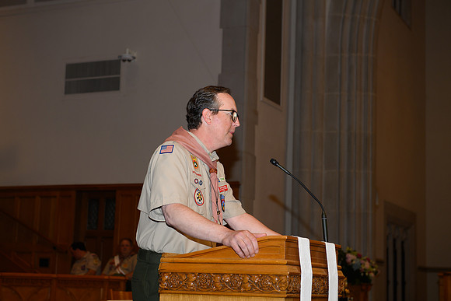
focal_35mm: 70
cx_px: 226
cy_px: 150
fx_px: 877
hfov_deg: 28.8
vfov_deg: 19.5
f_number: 5.6
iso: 400
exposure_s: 1/60
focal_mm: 70
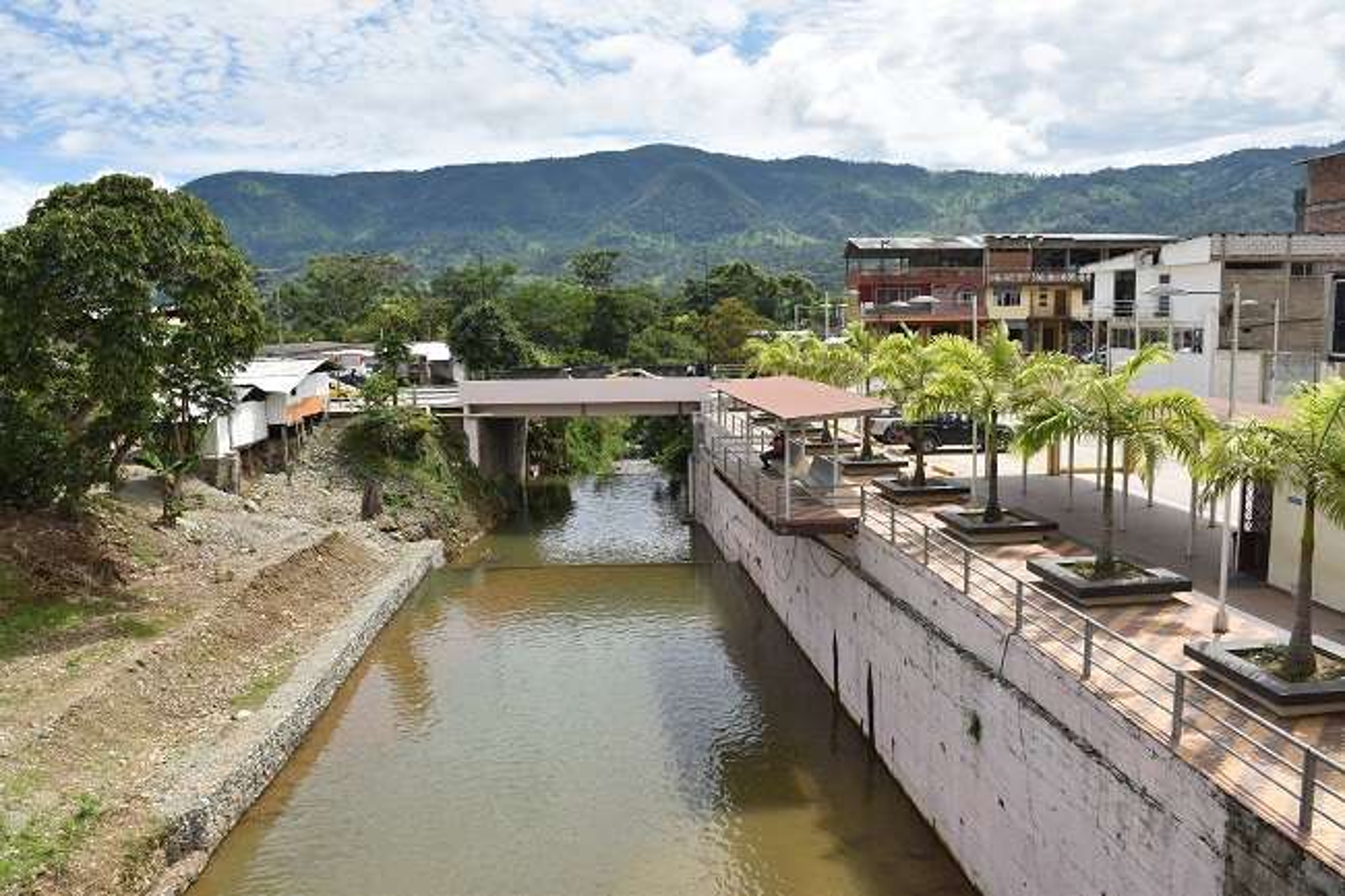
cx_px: 672
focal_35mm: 27
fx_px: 1008
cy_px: 448
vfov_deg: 47.9
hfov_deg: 67.4
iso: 125
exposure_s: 1/500
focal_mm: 18
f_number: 7.1
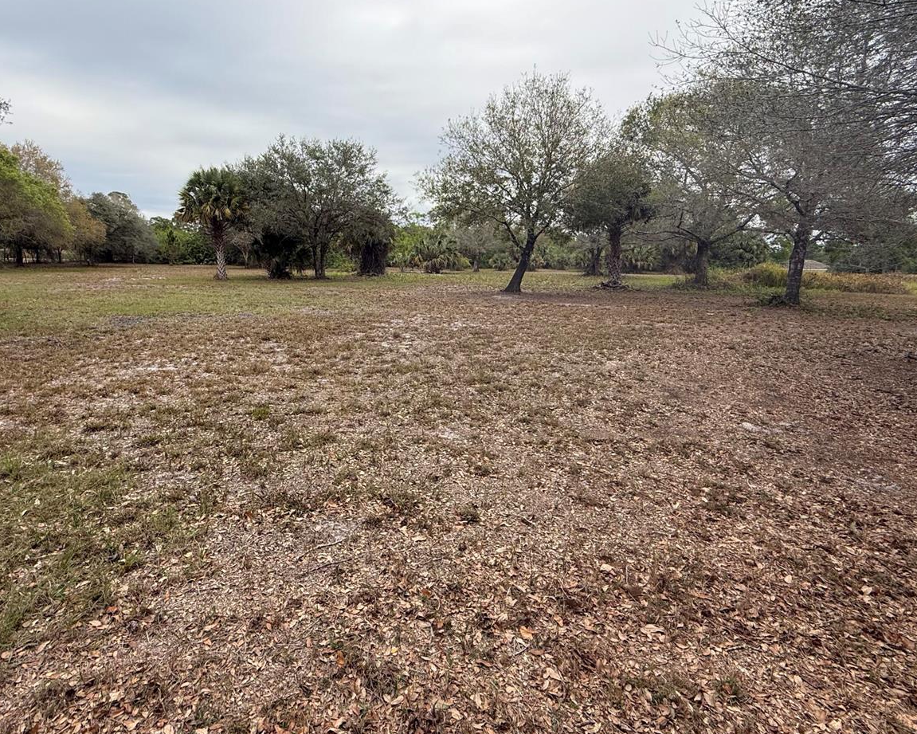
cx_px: 379
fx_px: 516
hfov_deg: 82.5
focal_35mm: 19
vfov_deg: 70.5
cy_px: 317
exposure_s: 1/490
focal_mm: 2.22
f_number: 2.2
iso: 50
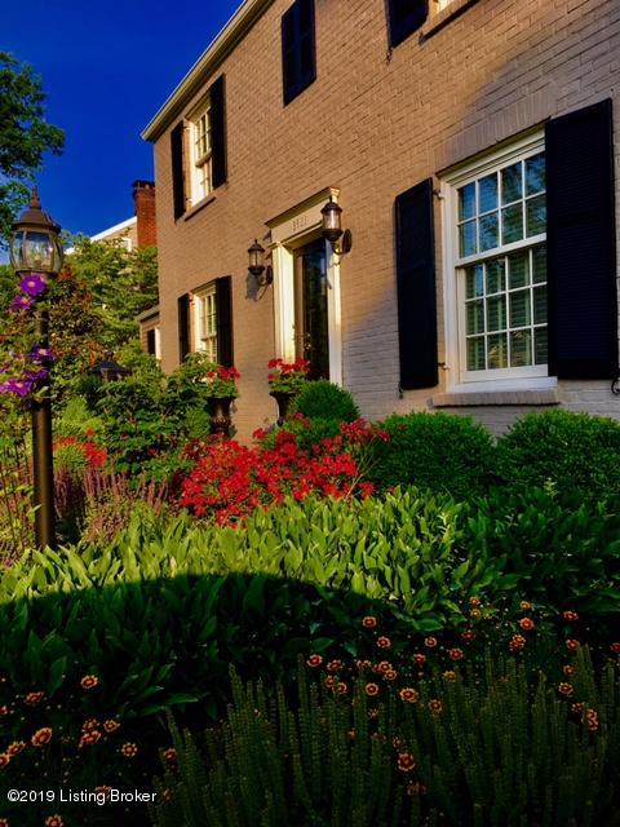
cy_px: 414
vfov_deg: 61.7
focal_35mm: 29
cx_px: 310
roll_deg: +1.8
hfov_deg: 48.2
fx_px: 693
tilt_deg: -0.5
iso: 25
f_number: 2.2
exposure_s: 1/646
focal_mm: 4.15
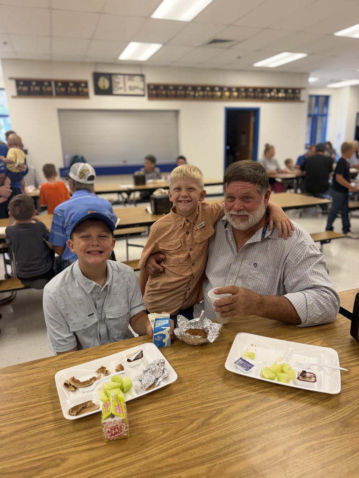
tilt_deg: -14.6
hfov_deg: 56.8
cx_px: 180
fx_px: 332
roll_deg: +1.4
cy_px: 239
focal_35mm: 24
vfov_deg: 71.6
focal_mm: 6.76
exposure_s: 1/120
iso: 250
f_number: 1.78
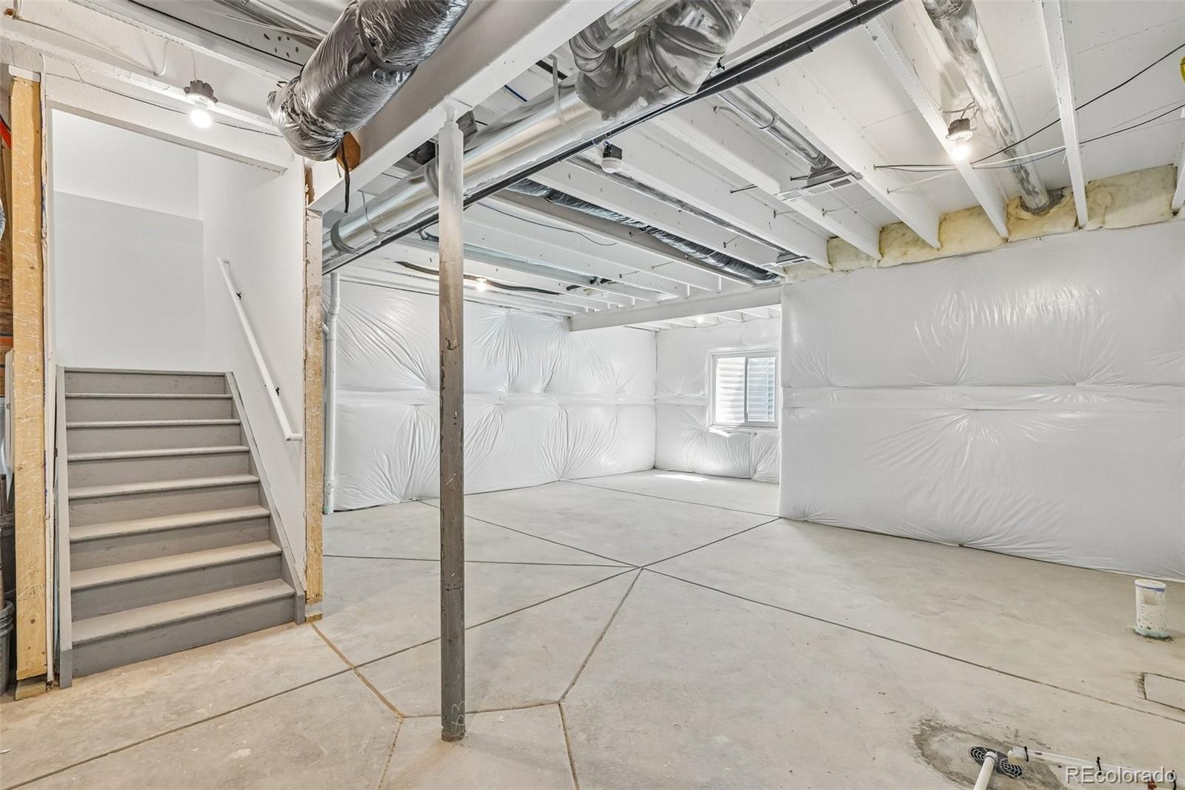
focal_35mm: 15
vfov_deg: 77.3
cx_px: 592
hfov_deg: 100.4
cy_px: 395
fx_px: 494
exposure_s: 1/5
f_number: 8
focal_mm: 10
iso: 800
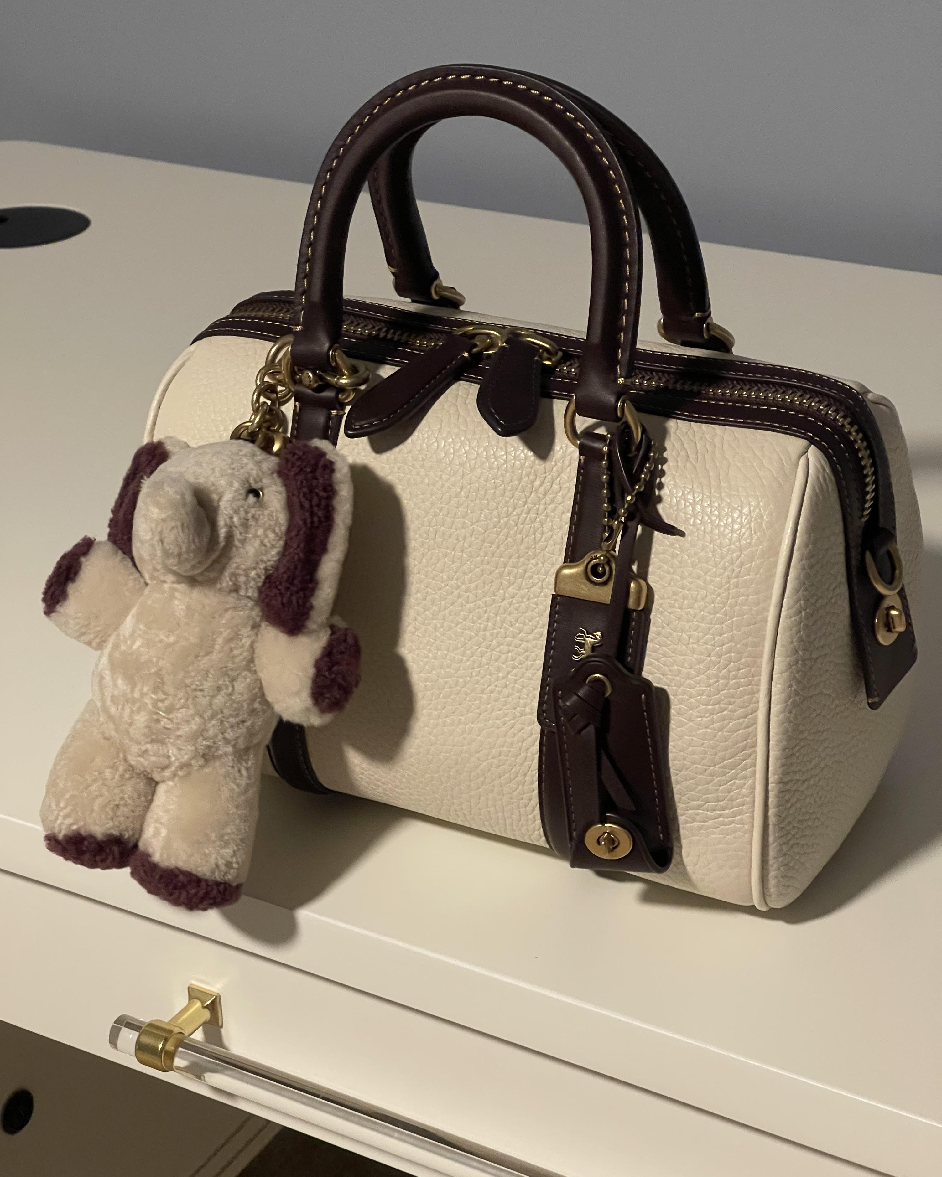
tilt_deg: -26.4
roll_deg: +2.6
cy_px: 570
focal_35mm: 67
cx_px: 471
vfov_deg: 28.3
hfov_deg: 22.8
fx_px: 2335
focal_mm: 7.5
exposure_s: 1/40
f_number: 2.2
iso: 800
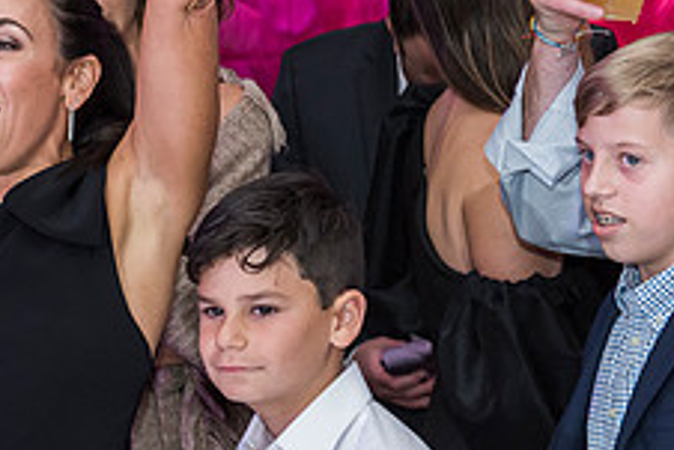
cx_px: -54
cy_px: 192
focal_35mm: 141
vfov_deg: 9.7
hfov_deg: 14.2
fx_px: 2641
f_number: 4.5
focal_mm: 55
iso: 1000
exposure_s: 1/100
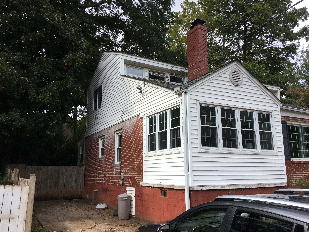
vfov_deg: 45.4
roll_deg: +1.4
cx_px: 154
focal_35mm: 31
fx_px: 277
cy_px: 116
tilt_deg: +10.9
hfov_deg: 58.4
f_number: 2.4
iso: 25
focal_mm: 3.3
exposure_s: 1/806
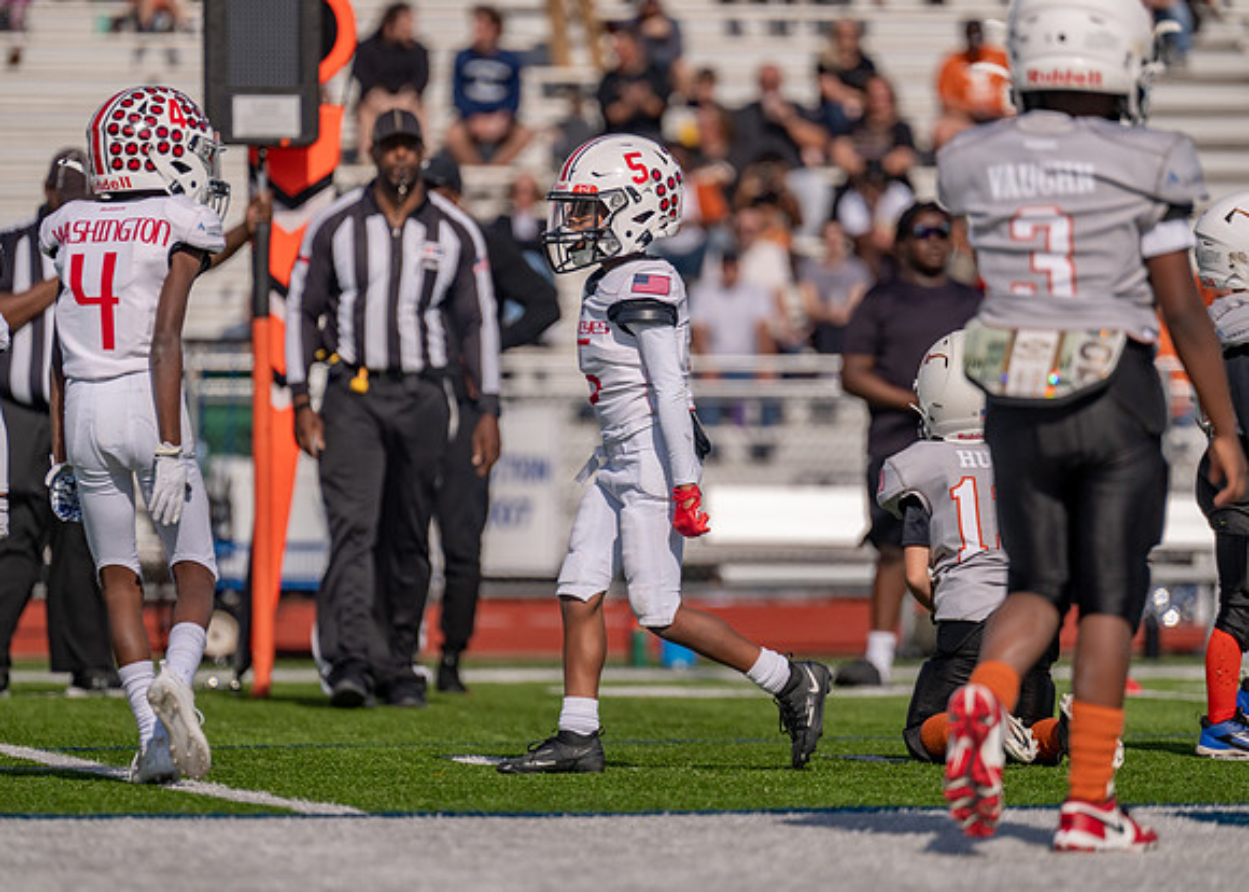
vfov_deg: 4.8
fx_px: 10728
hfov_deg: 6.7
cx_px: 625
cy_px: 446
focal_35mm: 302
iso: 160
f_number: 4
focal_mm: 280
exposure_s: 1/4000
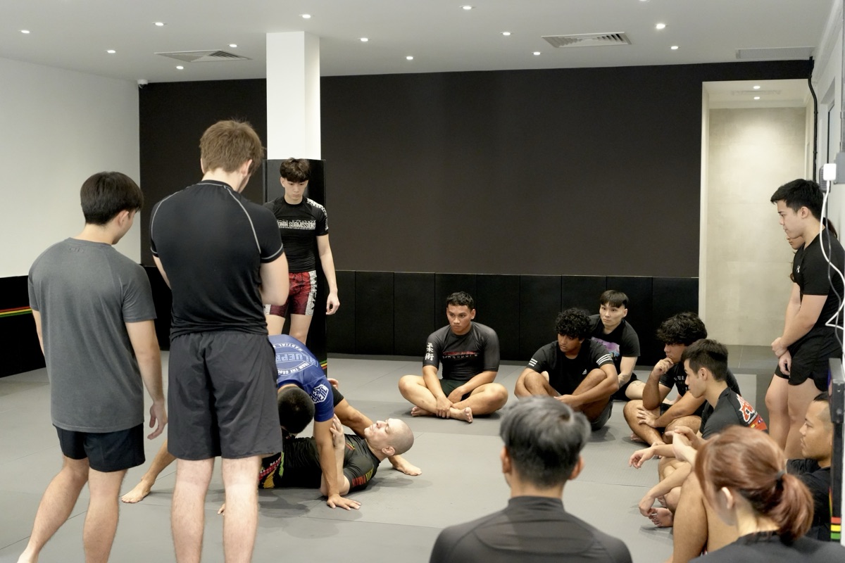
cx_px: 422
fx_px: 1174
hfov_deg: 39.6
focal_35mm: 50
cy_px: 282
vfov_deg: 27.0
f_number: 4
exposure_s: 1/160
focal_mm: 50
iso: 8000
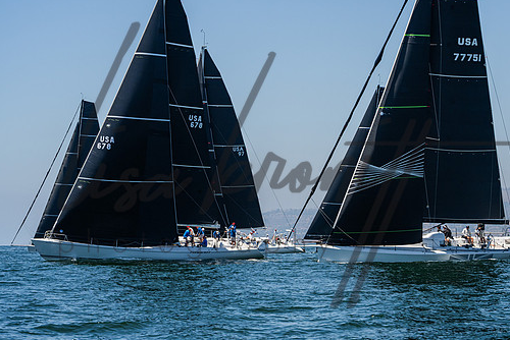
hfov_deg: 16.6
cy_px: 167
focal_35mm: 123
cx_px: 286
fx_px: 1743
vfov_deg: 11.2
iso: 500
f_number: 8
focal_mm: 105
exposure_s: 1/2500
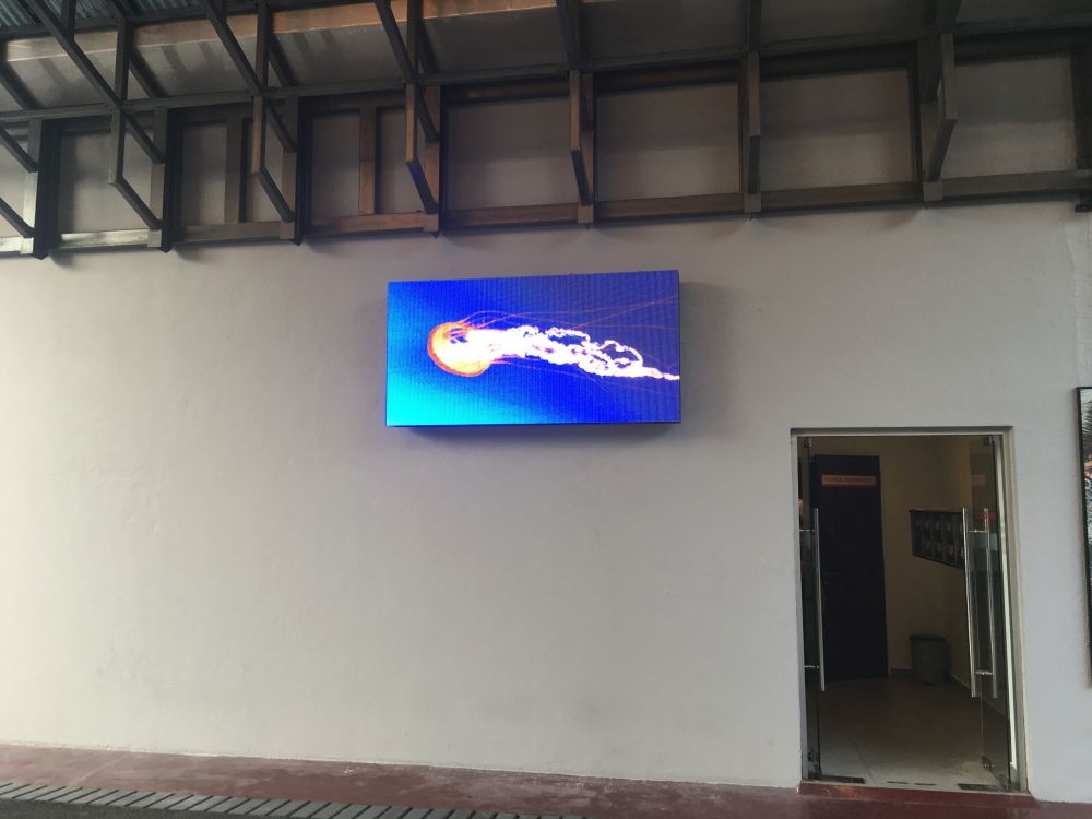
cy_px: 410
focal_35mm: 29
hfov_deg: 61.7
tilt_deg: +7.5
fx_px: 915
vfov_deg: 48.2
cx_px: 546
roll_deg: -0.5
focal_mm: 4.15
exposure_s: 1/50
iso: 32
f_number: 2.2
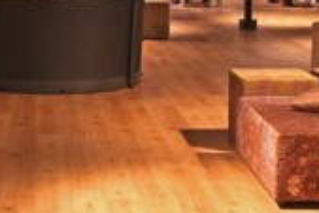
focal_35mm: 109
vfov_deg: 12.4
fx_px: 967
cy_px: -24
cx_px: 38
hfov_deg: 18.5
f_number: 5.6
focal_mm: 18
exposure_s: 1/20
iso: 800
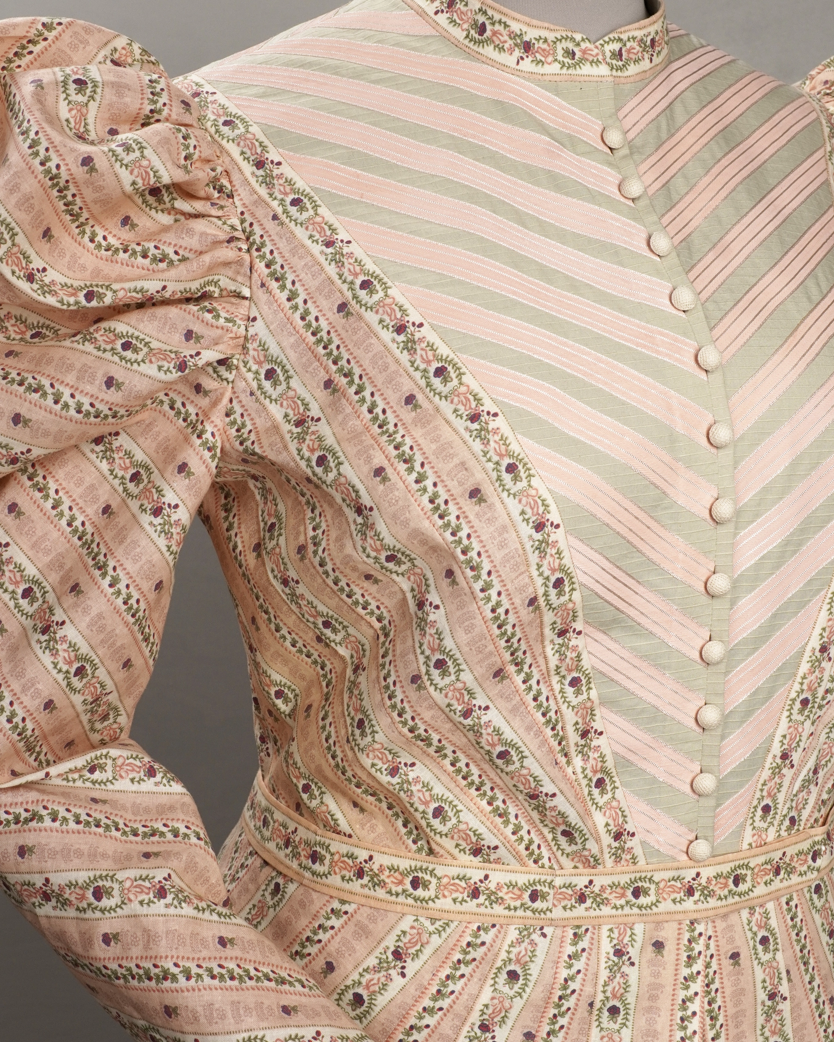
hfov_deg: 27.6
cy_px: 512
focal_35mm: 55
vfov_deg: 34.2
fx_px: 1697
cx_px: 413
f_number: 10
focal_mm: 32
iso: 400
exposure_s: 1/50
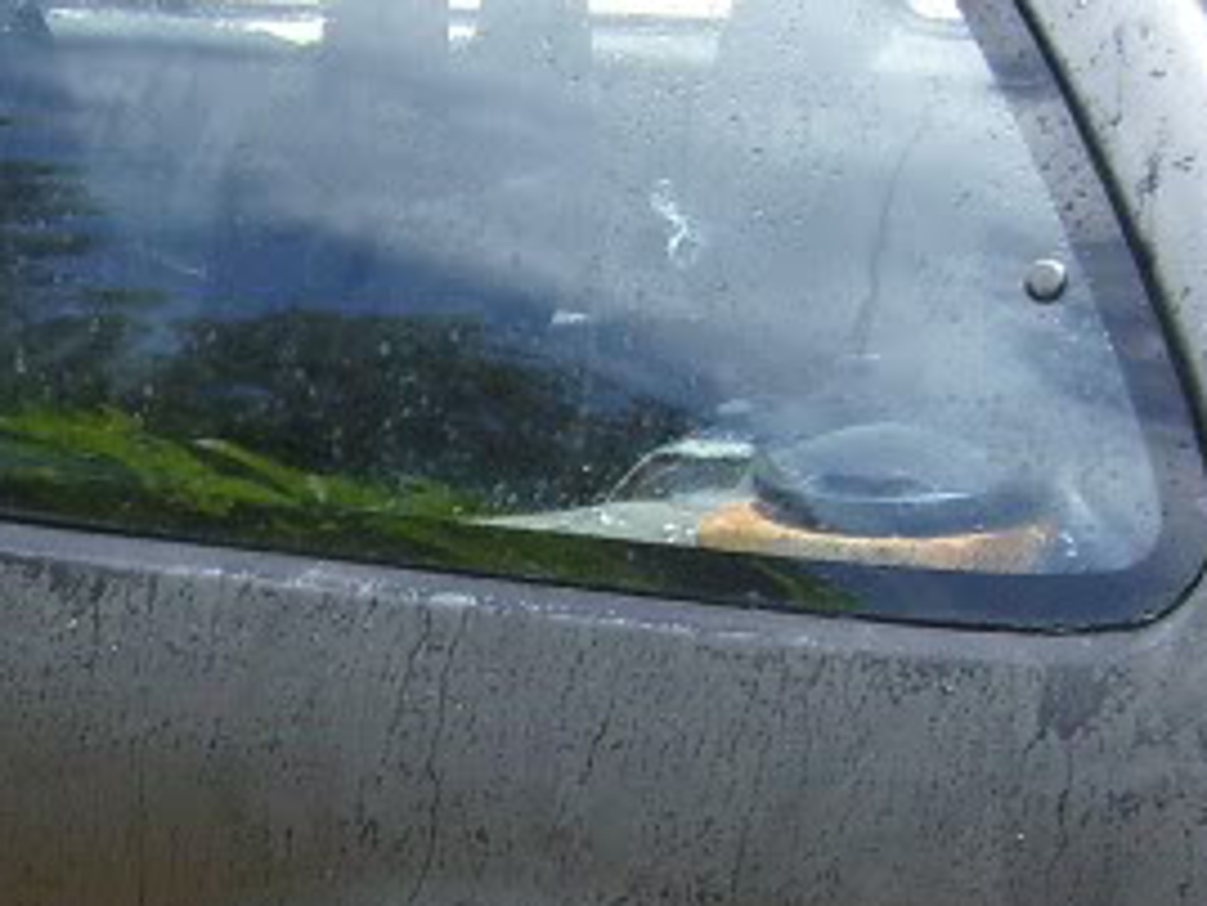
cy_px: 610
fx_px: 4640
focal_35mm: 133
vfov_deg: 11.1
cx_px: 126
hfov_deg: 14.7
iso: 80
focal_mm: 5.8
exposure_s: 1/90
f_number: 7.1
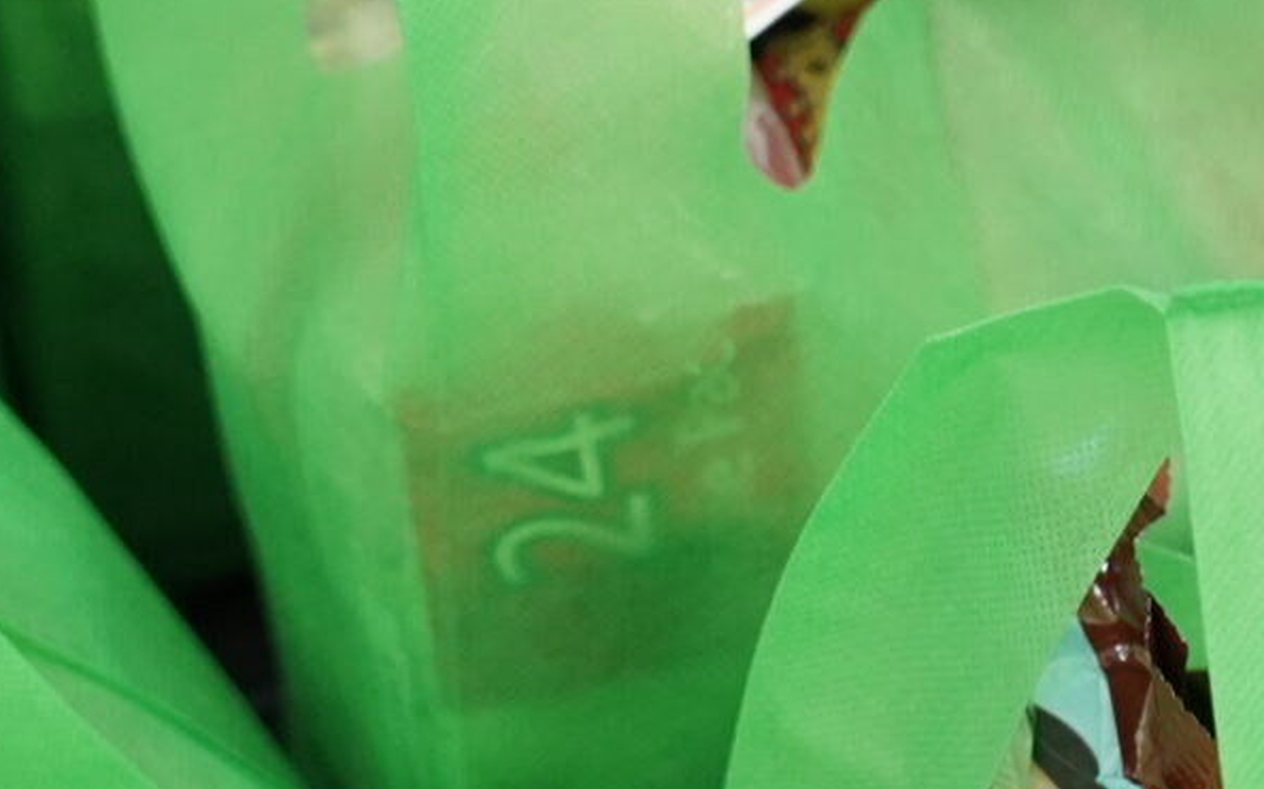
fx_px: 9230
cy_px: 1205
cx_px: 1094
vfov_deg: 4.9
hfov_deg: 7.8
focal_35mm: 268
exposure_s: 1/80
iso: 2000
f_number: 4
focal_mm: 61
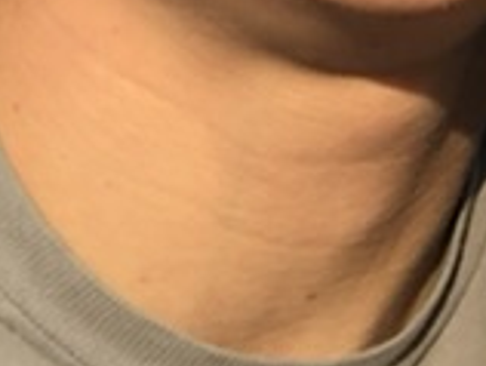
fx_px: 2911
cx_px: 1126
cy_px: -344
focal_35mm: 207
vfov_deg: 7.0
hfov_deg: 8.7
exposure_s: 1/948
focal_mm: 2.87
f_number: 2.2
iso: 20
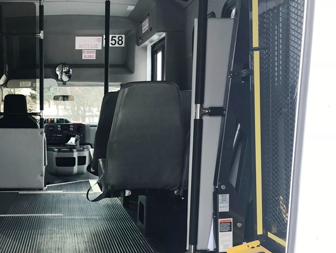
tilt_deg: -9.9
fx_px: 456
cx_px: 70
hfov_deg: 39.0
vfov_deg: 30.2
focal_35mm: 47
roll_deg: -1.9
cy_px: 201
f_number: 1.8
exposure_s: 1/145
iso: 20
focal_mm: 3.99
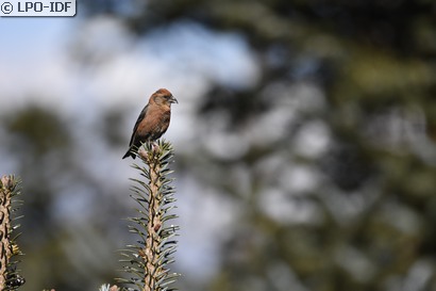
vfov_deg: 2.0
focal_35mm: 690
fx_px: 8353
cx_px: 218
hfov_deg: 3.0
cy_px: 146
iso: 1000
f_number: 6.3
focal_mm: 460
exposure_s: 1/5000
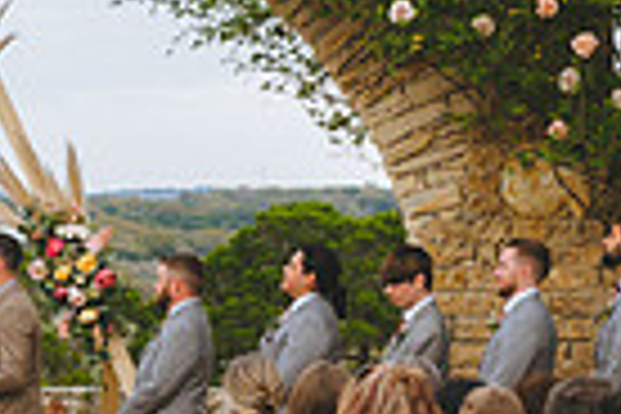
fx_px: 3329
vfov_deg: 7.1
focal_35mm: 193
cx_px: -58
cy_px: 315
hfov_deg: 10.5
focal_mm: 46
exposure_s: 1/1250
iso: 800
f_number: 2.8
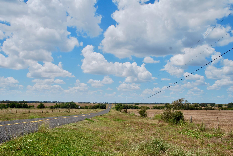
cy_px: 78
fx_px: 243
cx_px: 116
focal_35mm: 38
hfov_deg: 51.2
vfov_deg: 35.6
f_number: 9
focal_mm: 25
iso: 100
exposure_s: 1/320
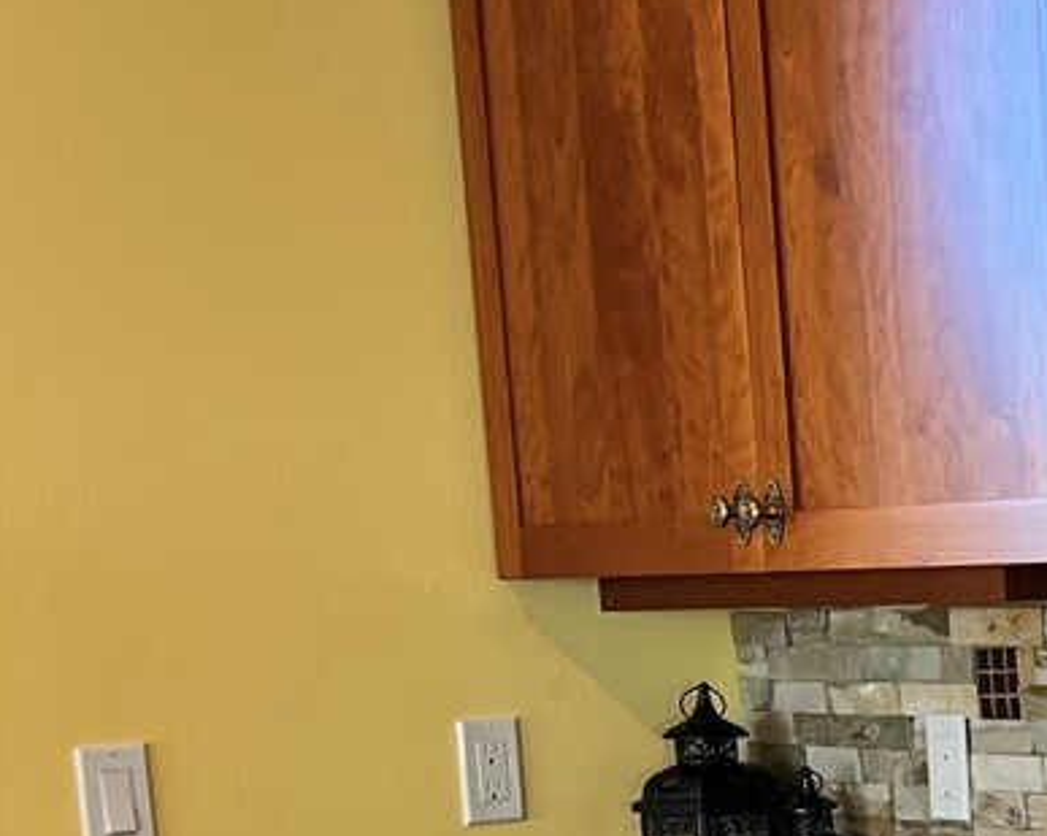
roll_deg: +1.5
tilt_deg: -9.2
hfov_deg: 17.2
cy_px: 960
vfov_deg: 14.3
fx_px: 3251
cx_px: 1377
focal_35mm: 105
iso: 125
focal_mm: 5.7
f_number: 1.5
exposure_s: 1/120
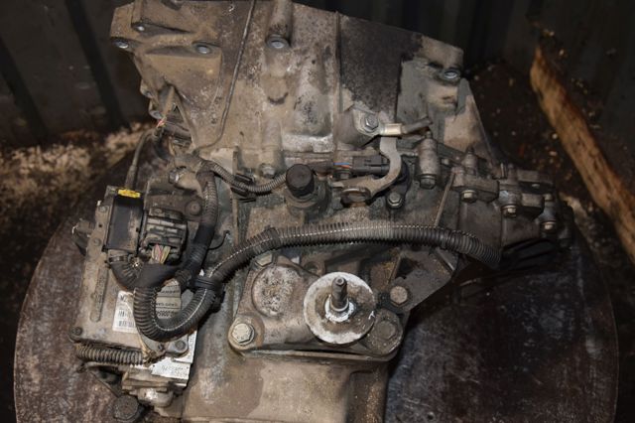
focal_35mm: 45
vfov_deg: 29.8
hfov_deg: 43.6
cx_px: 318
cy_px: 212
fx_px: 793
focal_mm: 30
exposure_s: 1/60
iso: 800
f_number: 5
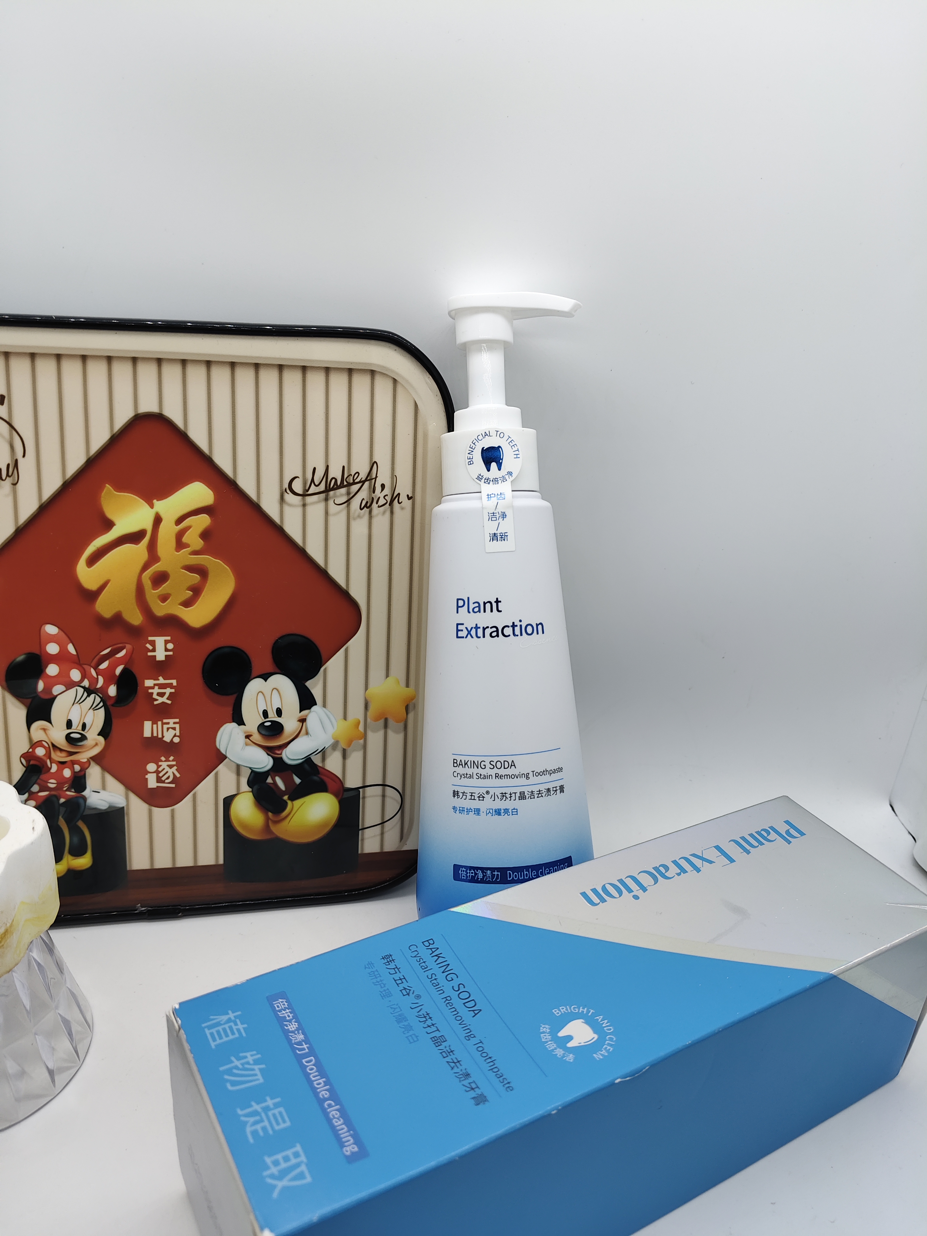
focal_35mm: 26
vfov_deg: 67.3
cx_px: 464
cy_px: 618
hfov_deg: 53.1
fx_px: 928
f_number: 1.79
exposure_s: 1/100
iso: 196
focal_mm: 4.84
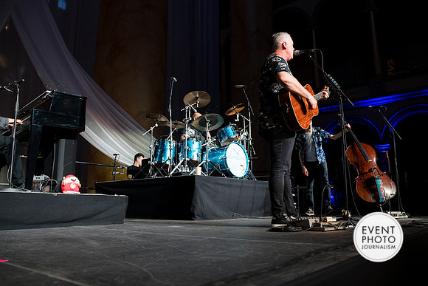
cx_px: 214
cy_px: 143
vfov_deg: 46.2
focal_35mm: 28
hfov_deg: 65.2
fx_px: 335
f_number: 4
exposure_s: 1/100
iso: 800
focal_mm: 28
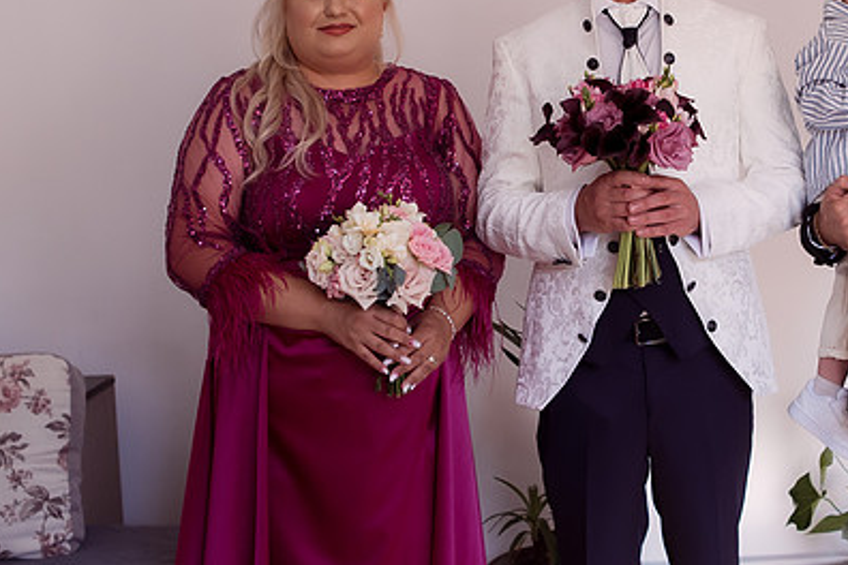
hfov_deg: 32.9
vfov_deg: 22.6
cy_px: 200
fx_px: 1413
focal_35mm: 60
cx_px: 602
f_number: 3.2
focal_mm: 23
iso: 640
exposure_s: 1/320
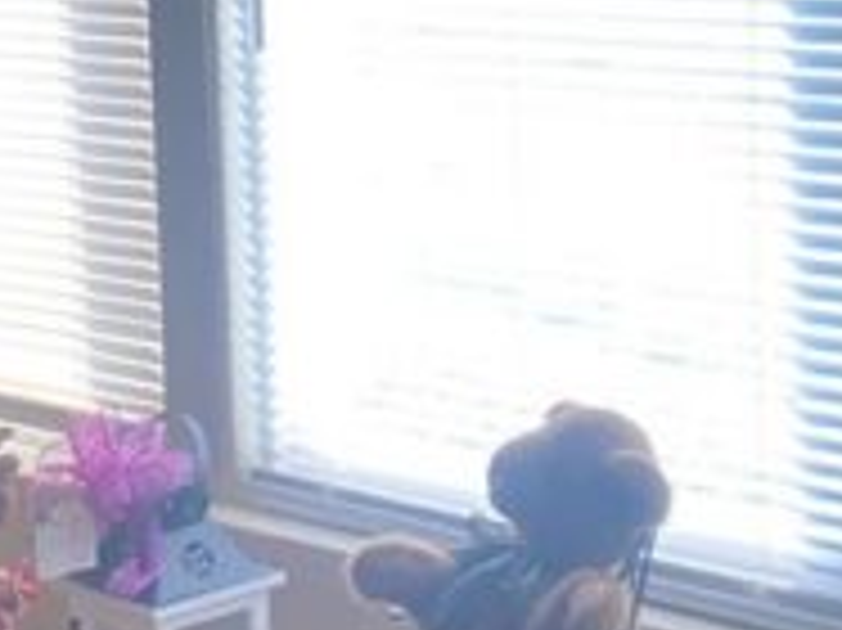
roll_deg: +1.8
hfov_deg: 16.4
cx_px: 455
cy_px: 216
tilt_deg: -9.5
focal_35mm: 120
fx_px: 2917
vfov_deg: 12.3
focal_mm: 3.99
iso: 32
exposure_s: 1/121
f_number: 1.8
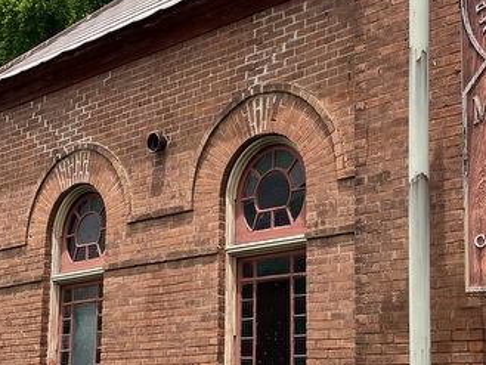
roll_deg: -1.9
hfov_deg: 28.5
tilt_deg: +10.4
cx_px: 227
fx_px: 955
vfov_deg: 21.6
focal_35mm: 68
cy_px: 235
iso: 32
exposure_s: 1/1263
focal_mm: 3.99
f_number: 1.8
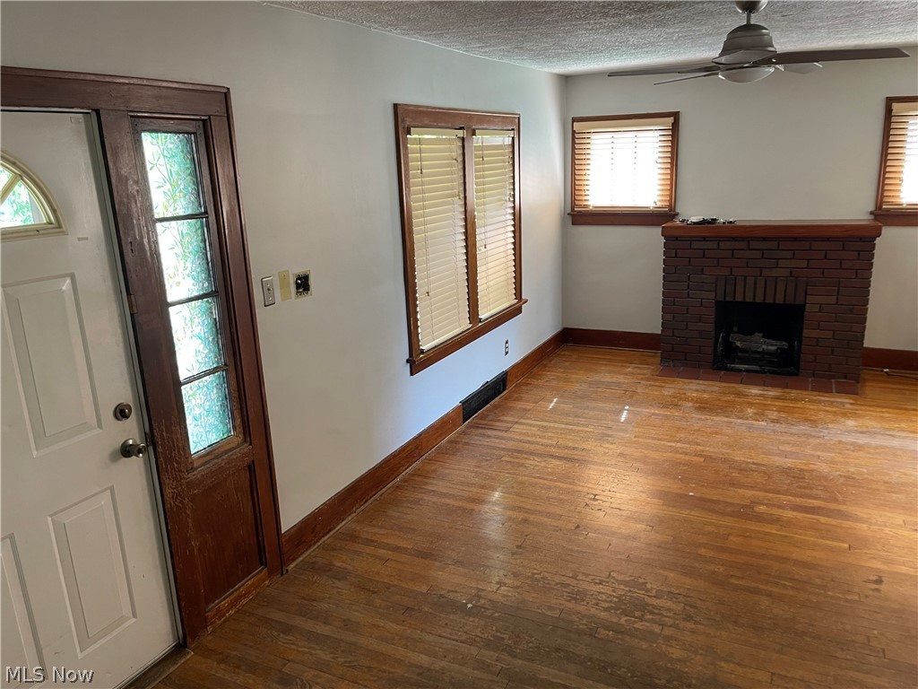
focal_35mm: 25
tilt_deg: -15.3
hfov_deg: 69.4
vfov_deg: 54.9
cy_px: 344
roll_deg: +1.9
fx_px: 663
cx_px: 459
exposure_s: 1/60
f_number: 1.6
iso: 200
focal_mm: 5.1
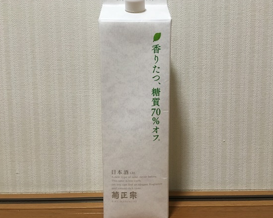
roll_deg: +0.5
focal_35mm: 31
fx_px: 250
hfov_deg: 57.2
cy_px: 108
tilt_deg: -5.4
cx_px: 142
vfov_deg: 47.1
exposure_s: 1/30
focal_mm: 4.15
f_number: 2.2
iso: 160
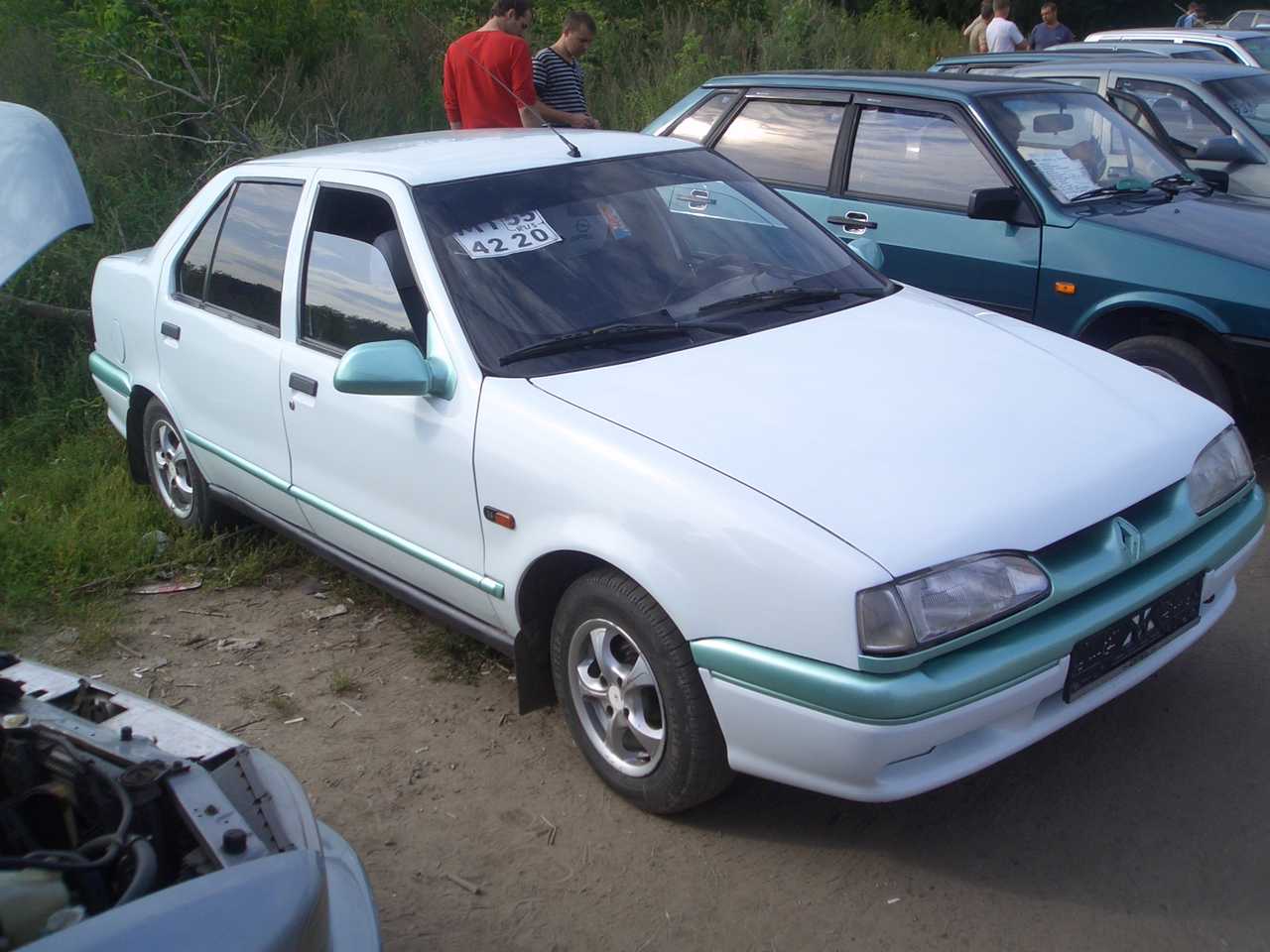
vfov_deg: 39.7
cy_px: 476
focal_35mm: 36
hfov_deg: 51.4
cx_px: 635
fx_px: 1321
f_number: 4
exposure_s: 1/500
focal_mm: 4.8
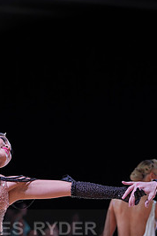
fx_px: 1491
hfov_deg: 6.0
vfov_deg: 9.0
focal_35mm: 228
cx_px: -11
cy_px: 240
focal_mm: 105
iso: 500
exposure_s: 1/400
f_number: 4
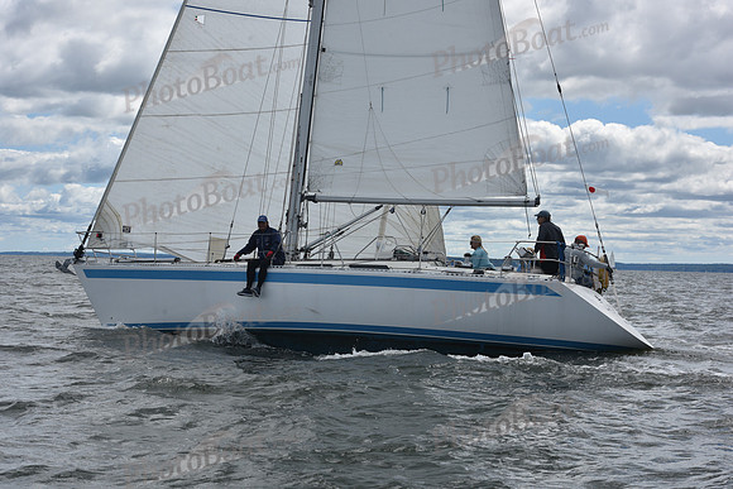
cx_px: 366
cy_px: 244
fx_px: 1426
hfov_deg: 28.8
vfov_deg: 19.5
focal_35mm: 70
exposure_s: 1/800
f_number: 10
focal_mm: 70
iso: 250
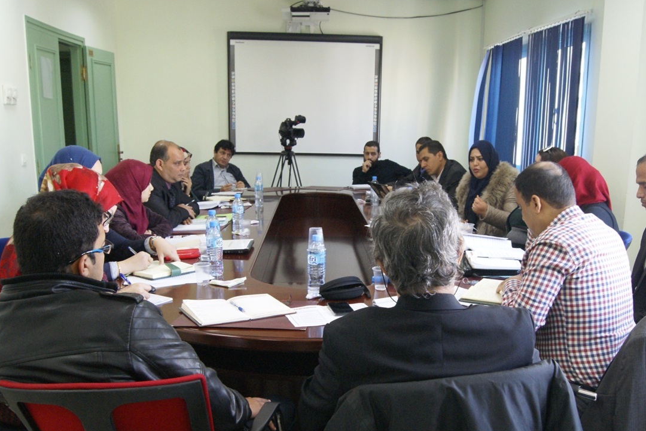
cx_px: 368
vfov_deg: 36.6
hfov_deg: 53.0
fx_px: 646
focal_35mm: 36
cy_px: 279
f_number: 5.6
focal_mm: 18
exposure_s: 1/30
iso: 800
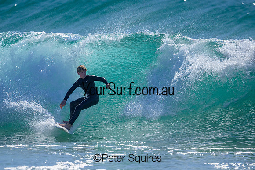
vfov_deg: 1.7
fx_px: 5668
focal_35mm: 800
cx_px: 128
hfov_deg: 2.6
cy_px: 85
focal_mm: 800
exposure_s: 1/2000
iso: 2000
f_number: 6.3
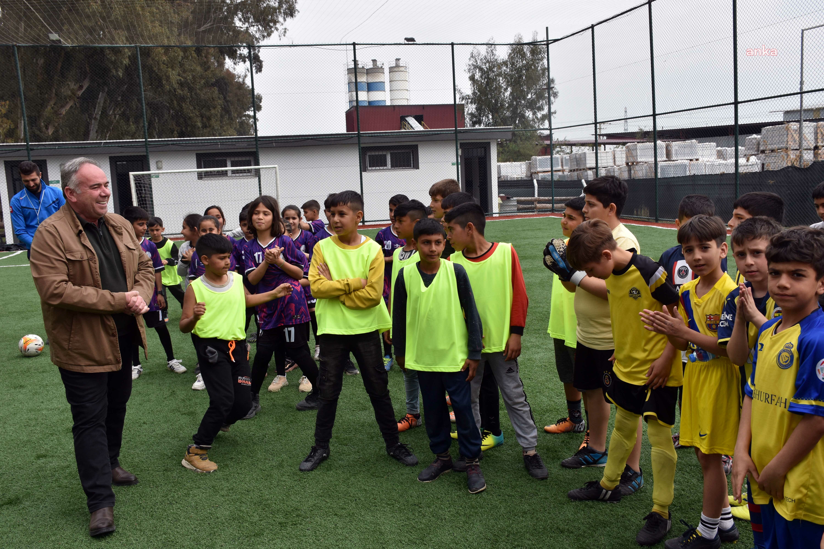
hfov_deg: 55.1
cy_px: 274
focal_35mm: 34
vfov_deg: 38.4
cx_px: 412
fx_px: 790
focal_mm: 23
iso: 280
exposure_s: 1/500
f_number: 8
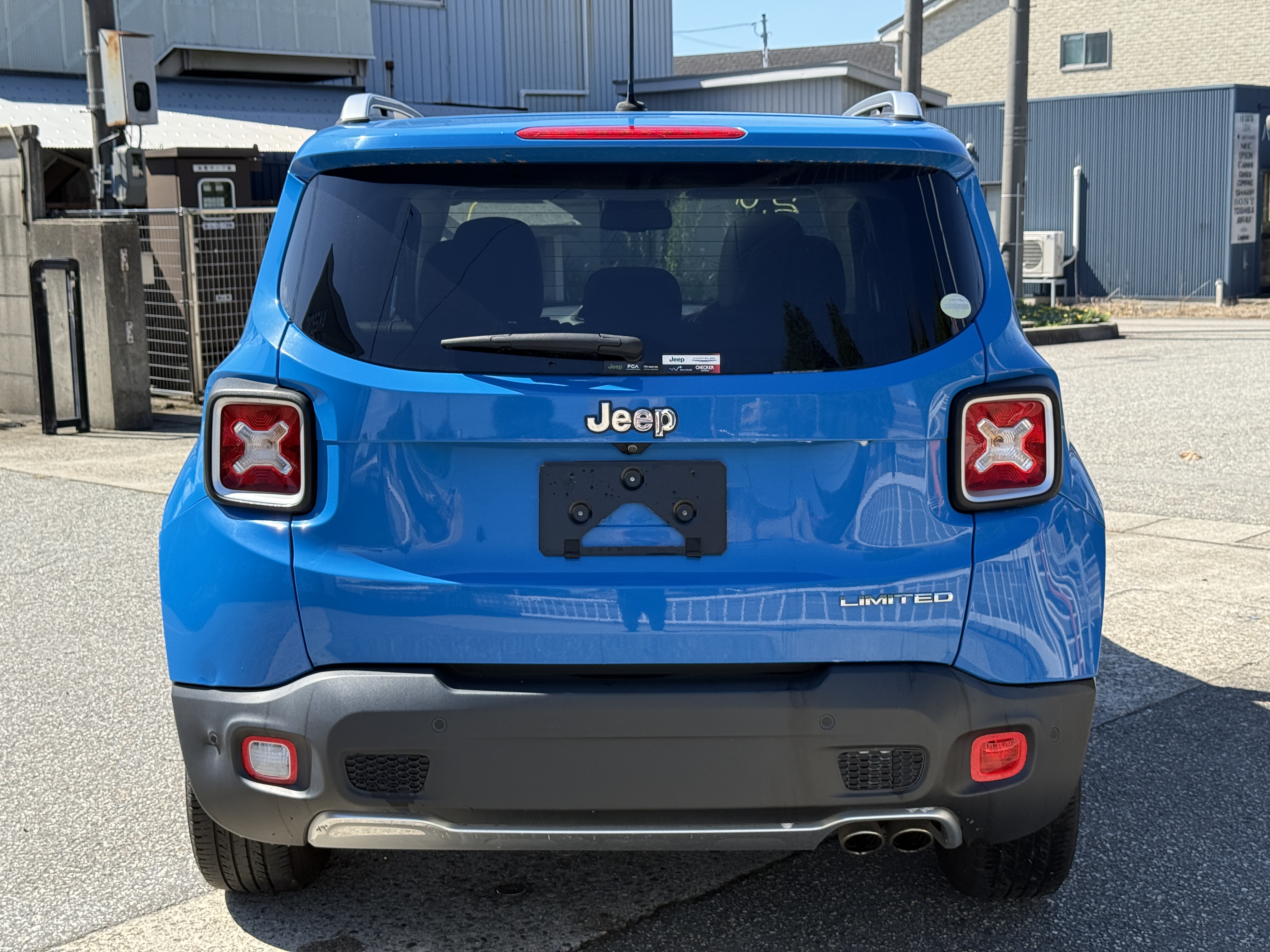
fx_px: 1761
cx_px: 635
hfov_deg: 39.7
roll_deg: +1.4
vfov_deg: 30.3
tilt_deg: -8.2
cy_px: 476
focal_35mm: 48
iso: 80
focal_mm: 6.76
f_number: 1.78
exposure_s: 1/1678
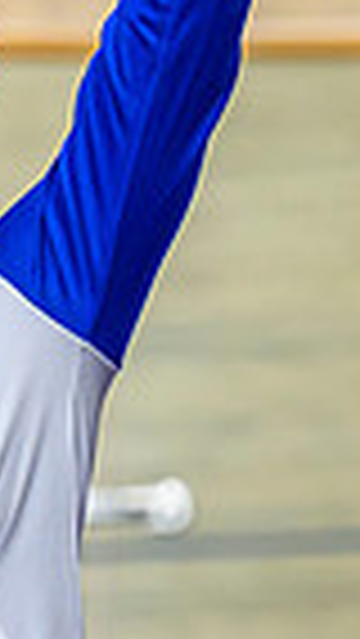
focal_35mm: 794
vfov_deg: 2.7
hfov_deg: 1.5
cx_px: -571
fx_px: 13458
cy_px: 256
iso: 3200
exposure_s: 1/1250
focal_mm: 145
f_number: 4
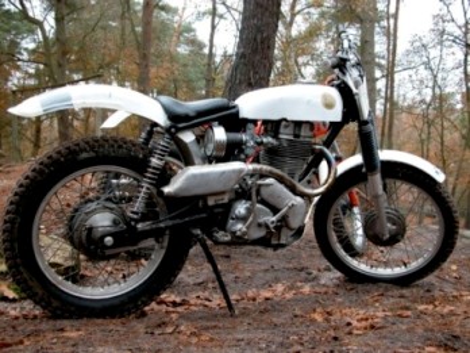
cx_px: 235
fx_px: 475
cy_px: 176
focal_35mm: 35
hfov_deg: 52.6
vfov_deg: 40.7
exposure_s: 1/51.3
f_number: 2.8
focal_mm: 8.9
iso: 100
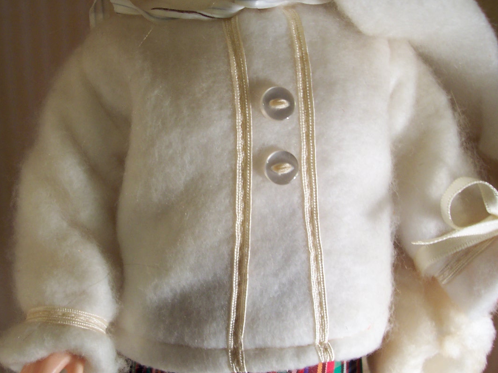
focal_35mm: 42
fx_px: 604
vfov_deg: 34.3
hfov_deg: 44.7
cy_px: 164
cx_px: 220
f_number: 2.8
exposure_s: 1/60
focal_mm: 5.6
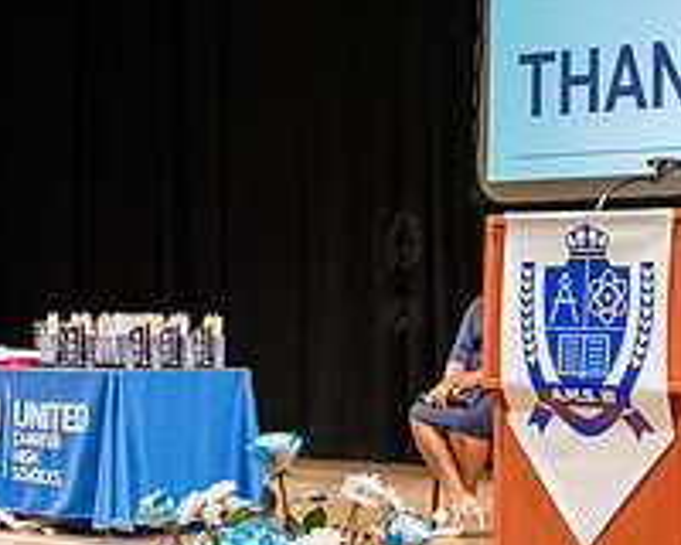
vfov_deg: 13.1
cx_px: 655
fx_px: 2378
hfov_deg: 16.0
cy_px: 319
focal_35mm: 118
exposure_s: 1/160
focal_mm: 34
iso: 8000
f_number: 3.5
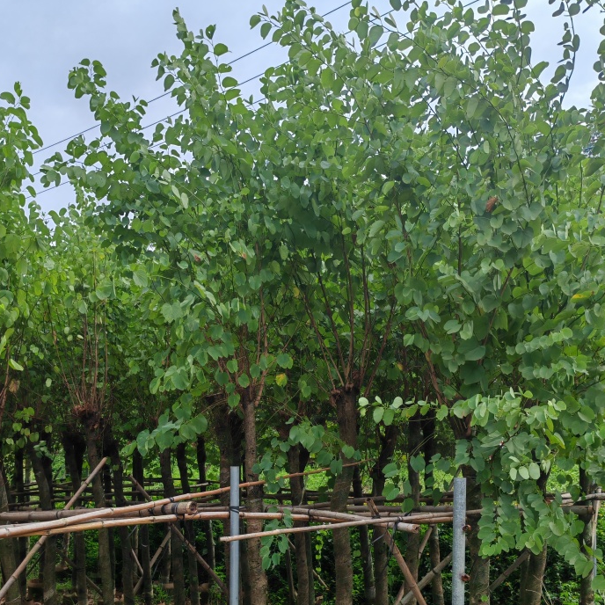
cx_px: 269
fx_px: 732
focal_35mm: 37
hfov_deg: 44.9
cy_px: 459
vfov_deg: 43.4
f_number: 1.95
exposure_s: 1/1600
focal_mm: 5.52
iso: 50
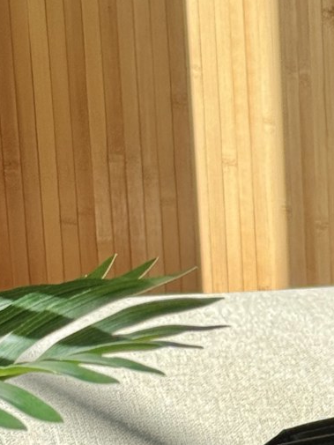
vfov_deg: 10.1
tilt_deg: -14.6
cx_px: 538
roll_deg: -0.4
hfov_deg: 7.6
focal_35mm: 190
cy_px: 624
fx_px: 2443
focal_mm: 6.76
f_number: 1.78
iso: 80
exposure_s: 1/1403
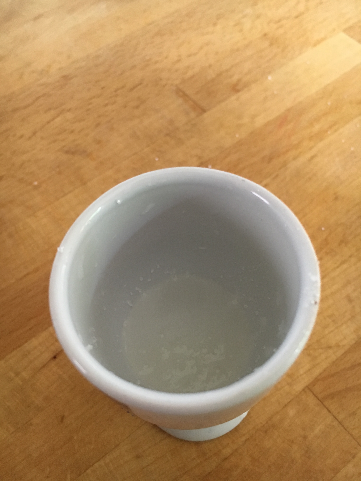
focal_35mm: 29
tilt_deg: -61.1
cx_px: 180
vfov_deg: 61.7
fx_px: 403
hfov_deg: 48.2
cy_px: 240
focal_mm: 4.15
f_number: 2.2
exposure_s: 1/33
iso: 250
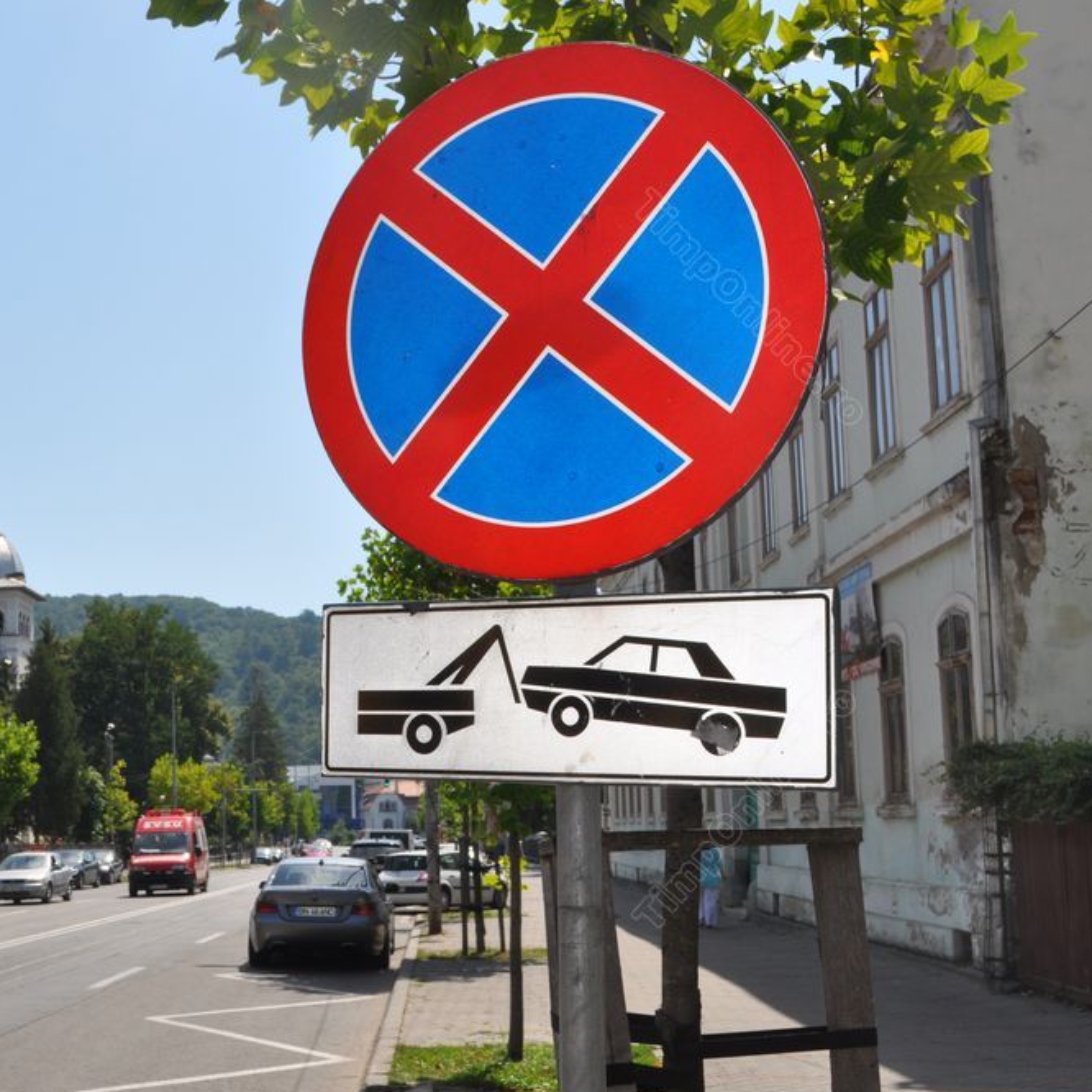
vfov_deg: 36.1
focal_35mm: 47
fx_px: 1677
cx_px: 287
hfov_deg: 35.3
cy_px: 556
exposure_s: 1/200
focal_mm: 24
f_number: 13
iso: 200
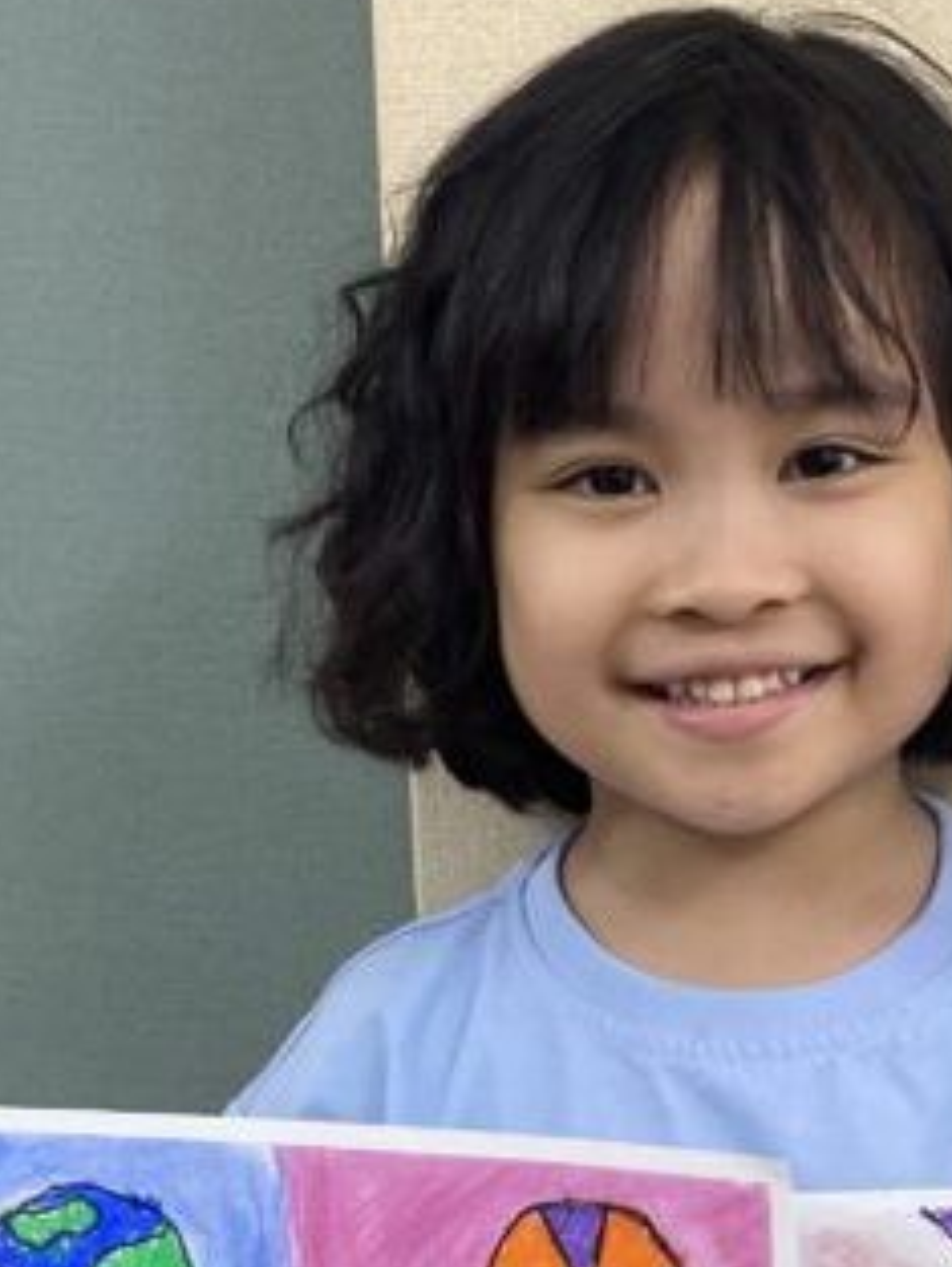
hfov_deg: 17.7
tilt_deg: -11.4
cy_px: 1251
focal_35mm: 83
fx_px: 3041
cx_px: 644
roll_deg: +0.5
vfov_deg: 22.7
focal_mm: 4.25
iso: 125
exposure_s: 1/100
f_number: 1.8
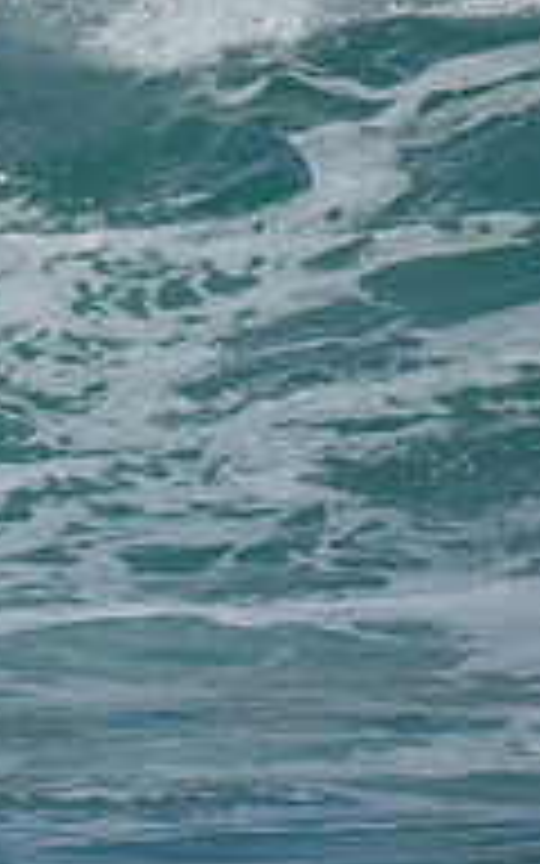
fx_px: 57902
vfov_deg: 0.9
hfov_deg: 0.5
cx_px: -747
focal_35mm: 2459
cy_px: 61
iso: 1600
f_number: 11
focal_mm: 800
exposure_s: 1/2000
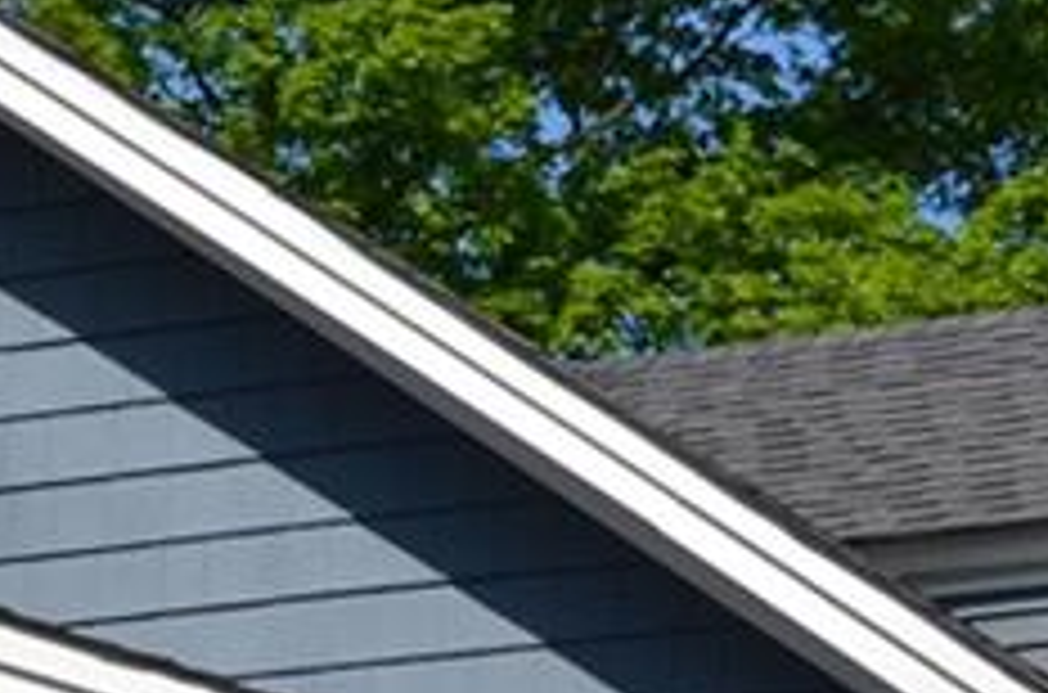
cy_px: 1118
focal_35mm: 231
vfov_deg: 5.8
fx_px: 6712
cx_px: -301
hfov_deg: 8.8
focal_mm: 35
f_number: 9
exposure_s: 1/320
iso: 100
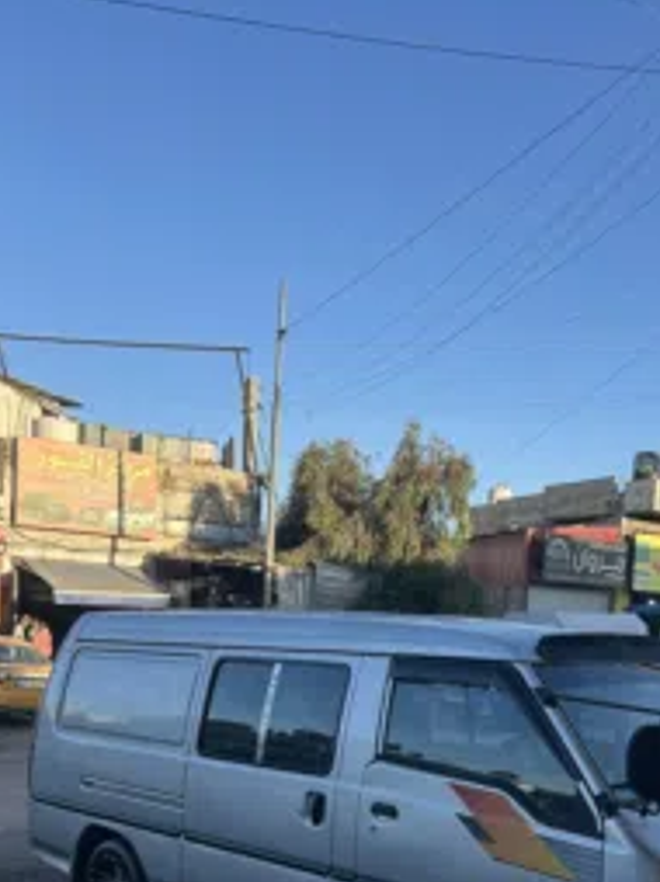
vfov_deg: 43.9
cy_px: 688
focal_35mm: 41
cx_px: 406
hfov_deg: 34.9
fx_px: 1044
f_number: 1.5
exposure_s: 1/1468
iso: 50
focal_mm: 5.7
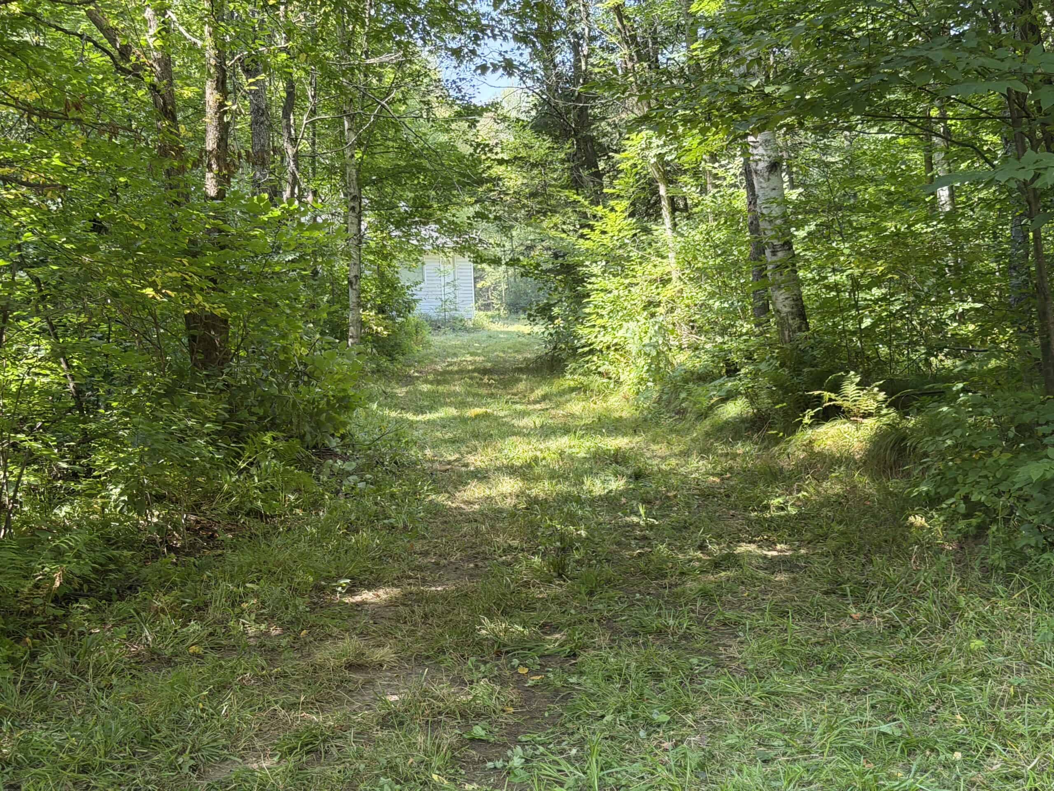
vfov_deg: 30.3
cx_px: 527
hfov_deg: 39.7
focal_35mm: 48
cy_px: 396
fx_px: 1462
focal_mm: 6.76
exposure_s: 1/212
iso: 125
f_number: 1.78
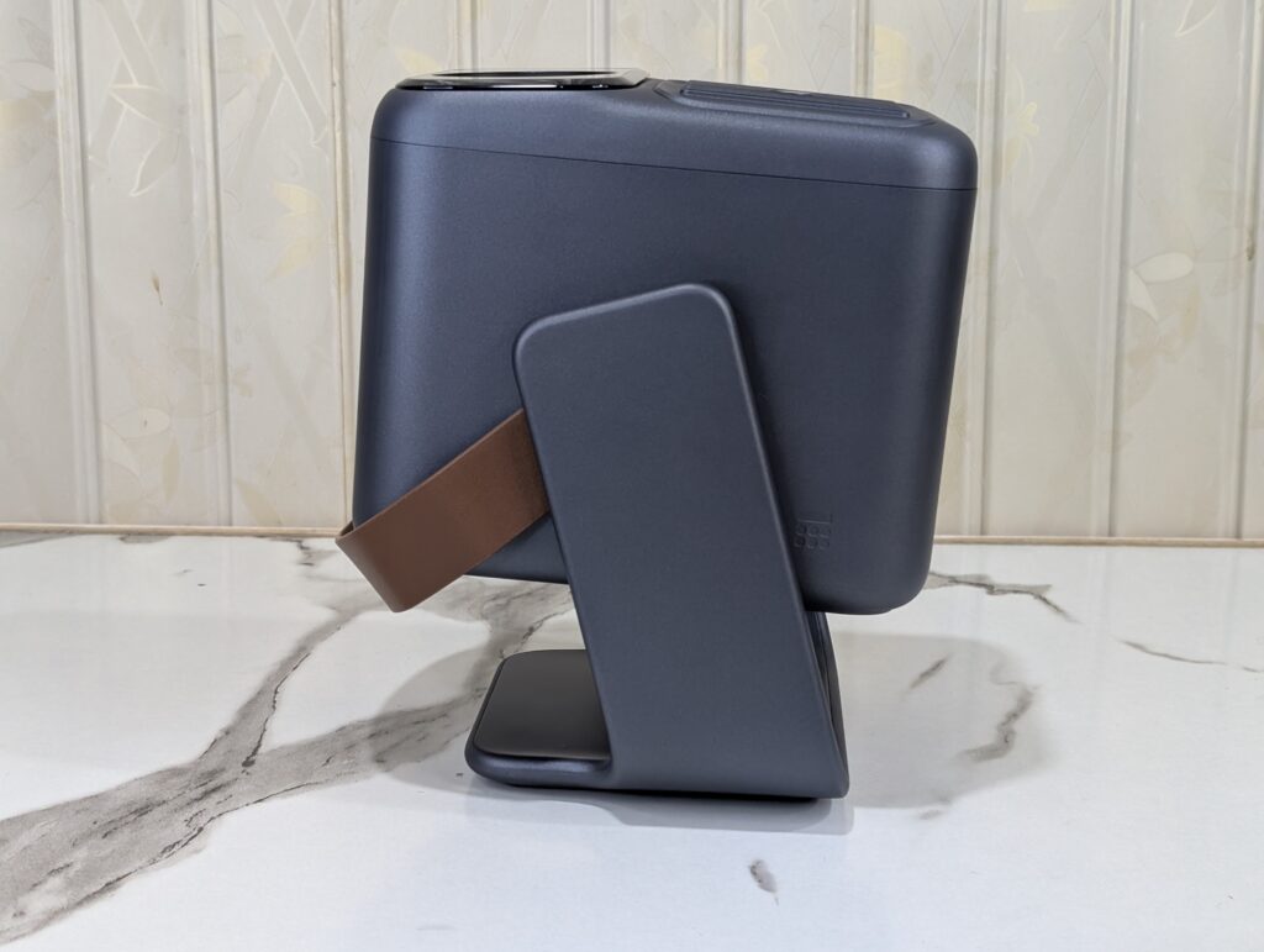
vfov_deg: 29.7
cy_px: 476
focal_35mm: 49
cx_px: 632
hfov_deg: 38.9
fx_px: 1792
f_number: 1.68
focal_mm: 6.9
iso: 143
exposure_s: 1/42.2
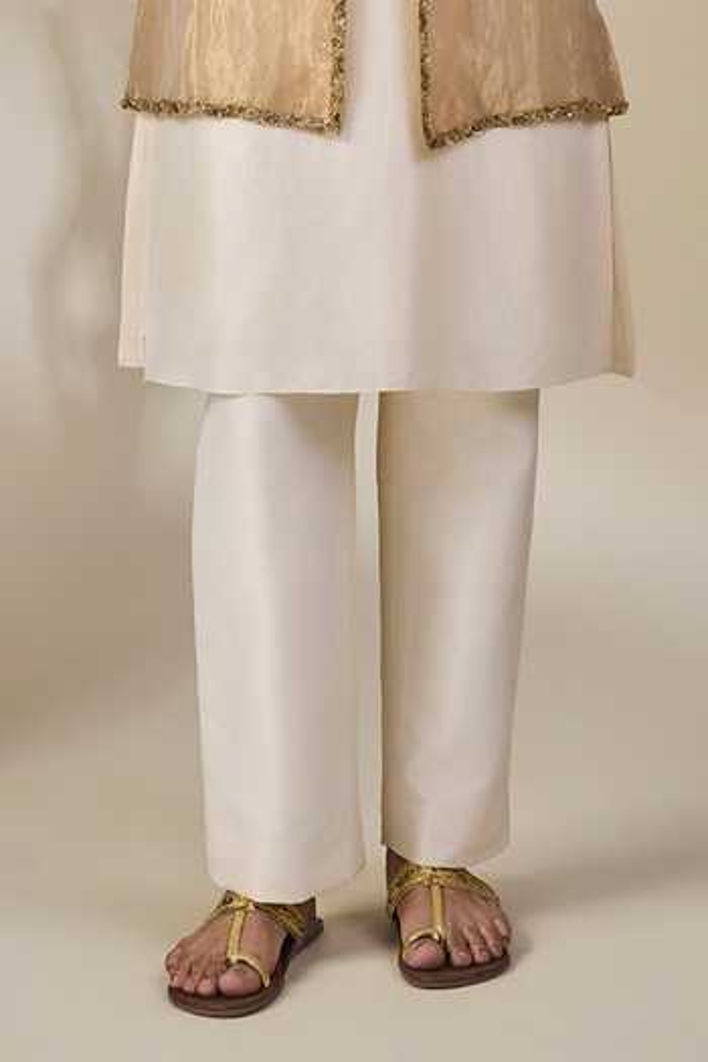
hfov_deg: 28.1
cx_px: 354
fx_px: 1416
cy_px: 531
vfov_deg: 41.1
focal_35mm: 48
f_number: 5.6
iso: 250
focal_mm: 48
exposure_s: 1/160
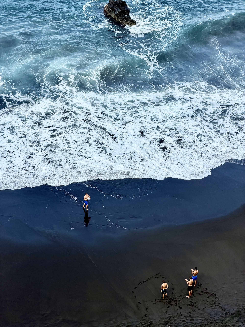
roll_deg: -2.2
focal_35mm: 100
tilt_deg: -30.9
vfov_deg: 19.6
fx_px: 944
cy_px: 164
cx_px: 122
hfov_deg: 14.8
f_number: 2.8
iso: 32
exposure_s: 1/638
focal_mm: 16.89
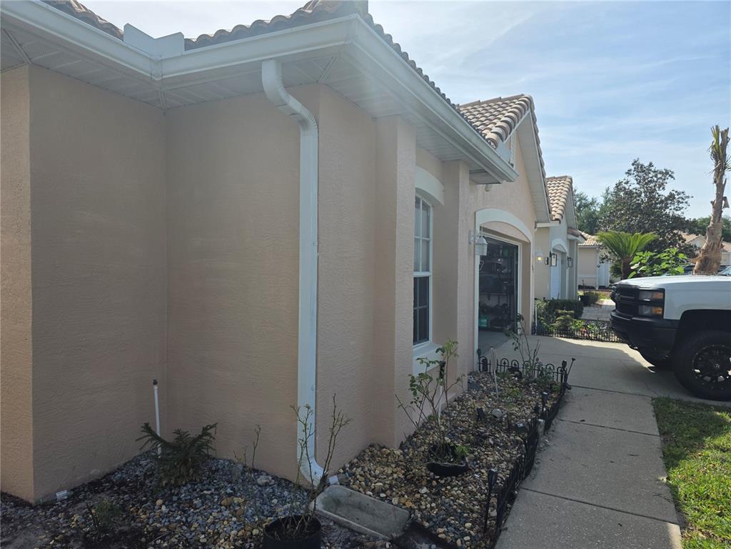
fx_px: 486
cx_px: 366
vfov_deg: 58.9
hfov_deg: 73.9
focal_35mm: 23
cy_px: 274
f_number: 1.7
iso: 80
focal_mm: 6.3
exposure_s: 1/6355
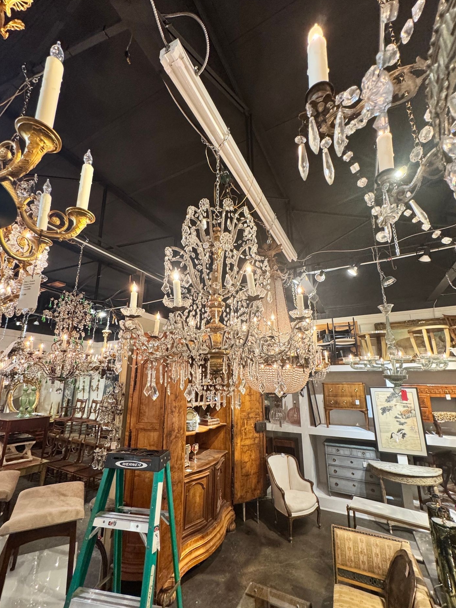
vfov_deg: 98.1
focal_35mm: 15
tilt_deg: +16.4
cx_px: 223
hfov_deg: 81.7
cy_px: 316
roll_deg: +2.1
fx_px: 263
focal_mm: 2.22
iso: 320
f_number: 2.2
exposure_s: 1/60
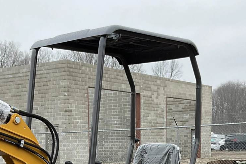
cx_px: 85
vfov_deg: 15.9
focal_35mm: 81
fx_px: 553
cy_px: 221
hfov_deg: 25.0
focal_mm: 3
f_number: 1.8
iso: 25
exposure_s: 1/262
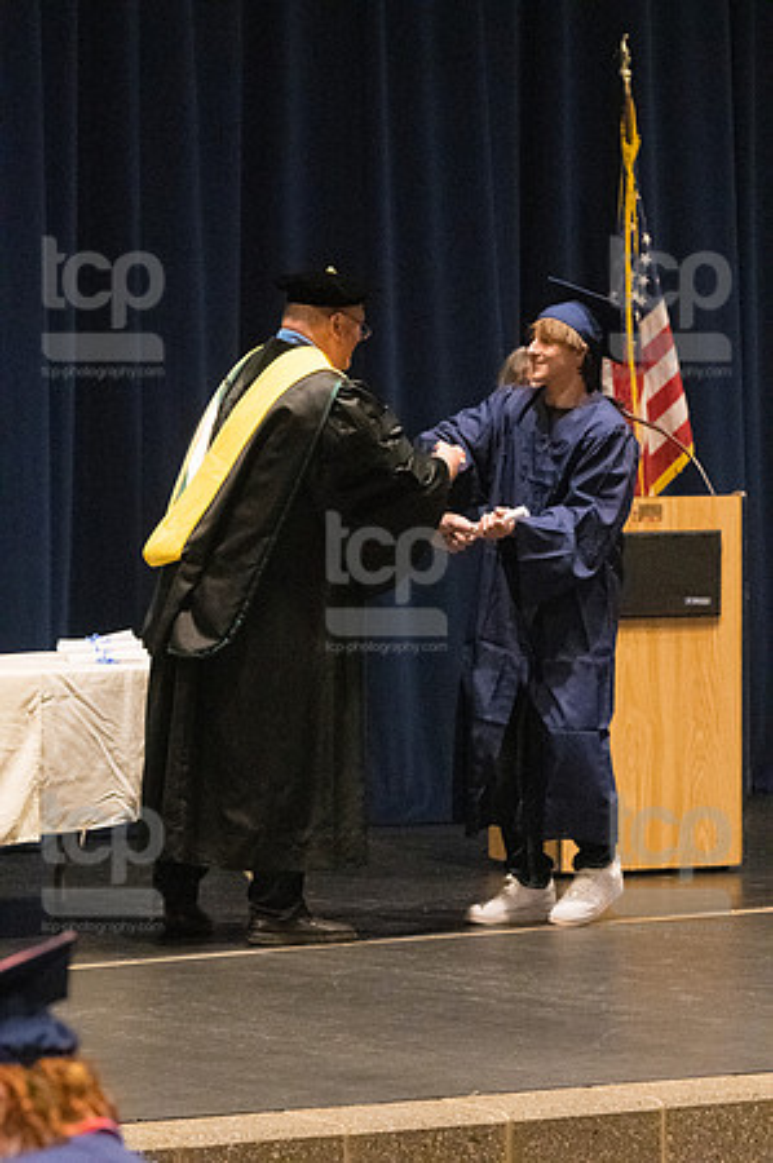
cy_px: 582
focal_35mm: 195
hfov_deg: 7.0
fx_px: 6295
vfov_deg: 10.6
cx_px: 386
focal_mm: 130
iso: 8000
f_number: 4.5
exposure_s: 1/250
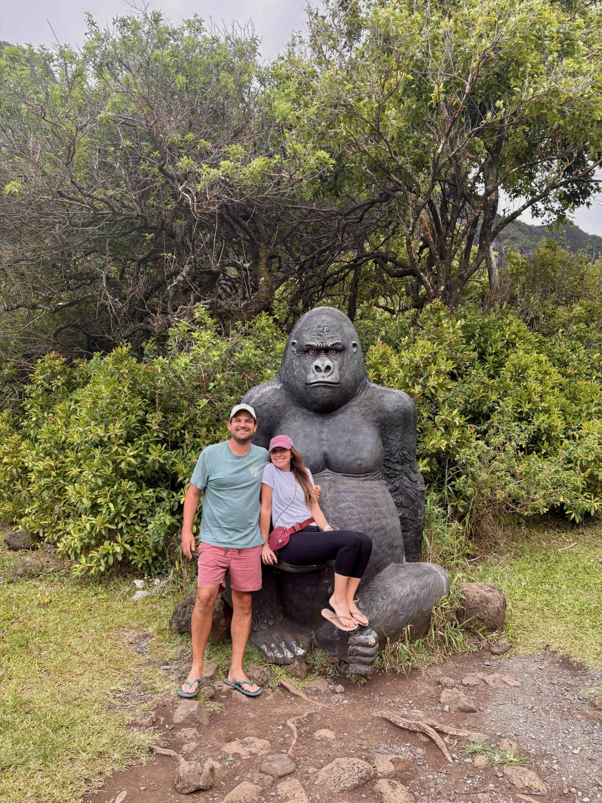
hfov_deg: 53.1
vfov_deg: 67.3
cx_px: 301
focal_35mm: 26
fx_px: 603
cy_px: 402
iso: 50
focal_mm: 5.96
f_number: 1.6
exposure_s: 1/527
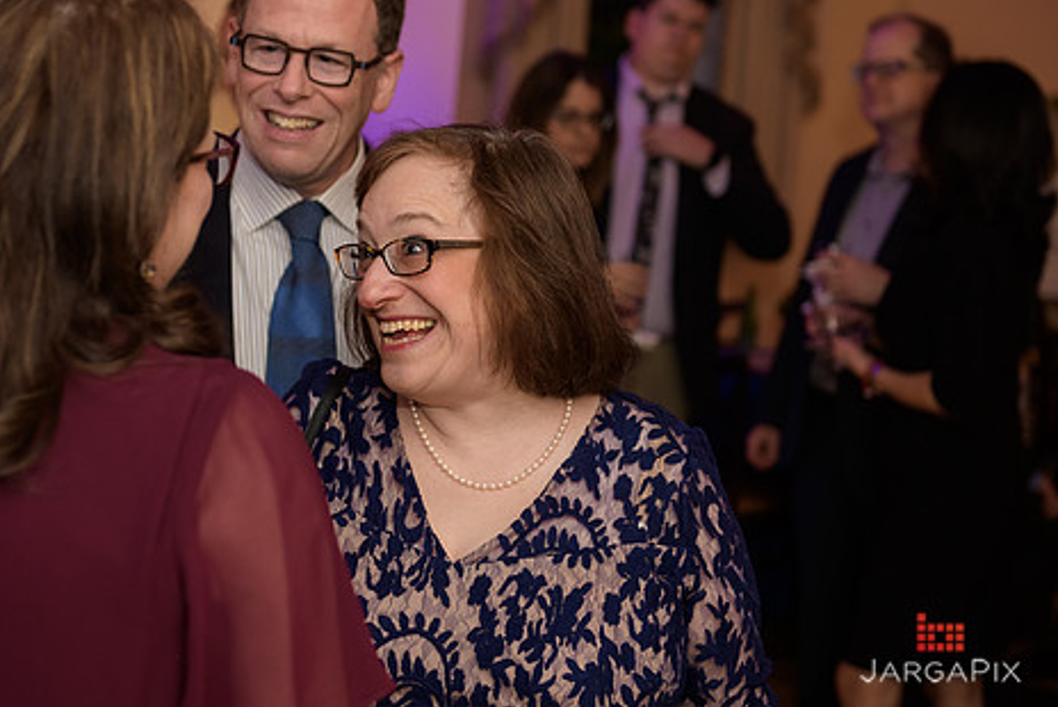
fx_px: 2058
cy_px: 291
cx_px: 417
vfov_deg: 19.5
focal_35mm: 70
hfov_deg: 28.7
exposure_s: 1/125
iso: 800
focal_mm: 56
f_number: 3.2
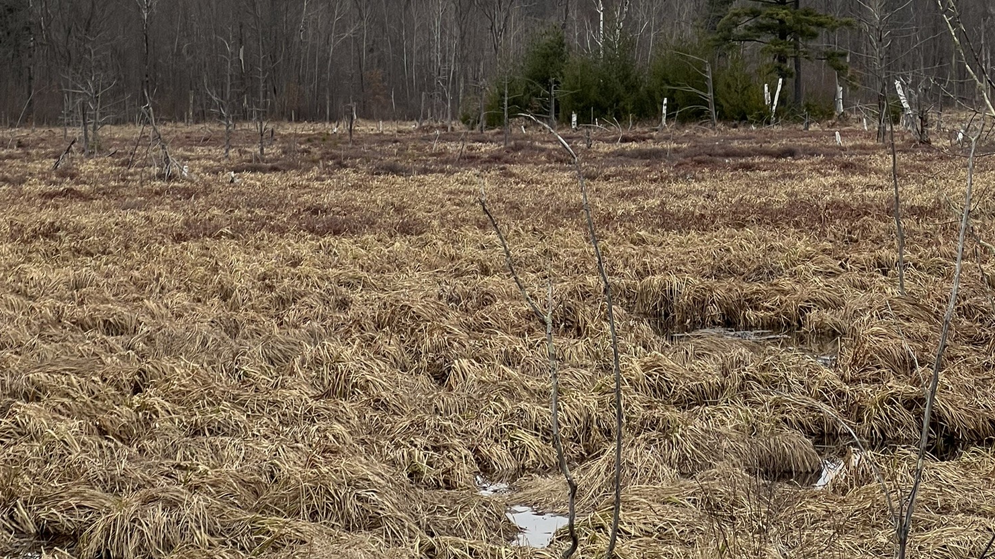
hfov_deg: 18.5
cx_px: 491
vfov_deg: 10.3
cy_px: -32
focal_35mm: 116
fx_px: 3060
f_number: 2.8
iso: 32
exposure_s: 1/106
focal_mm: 9
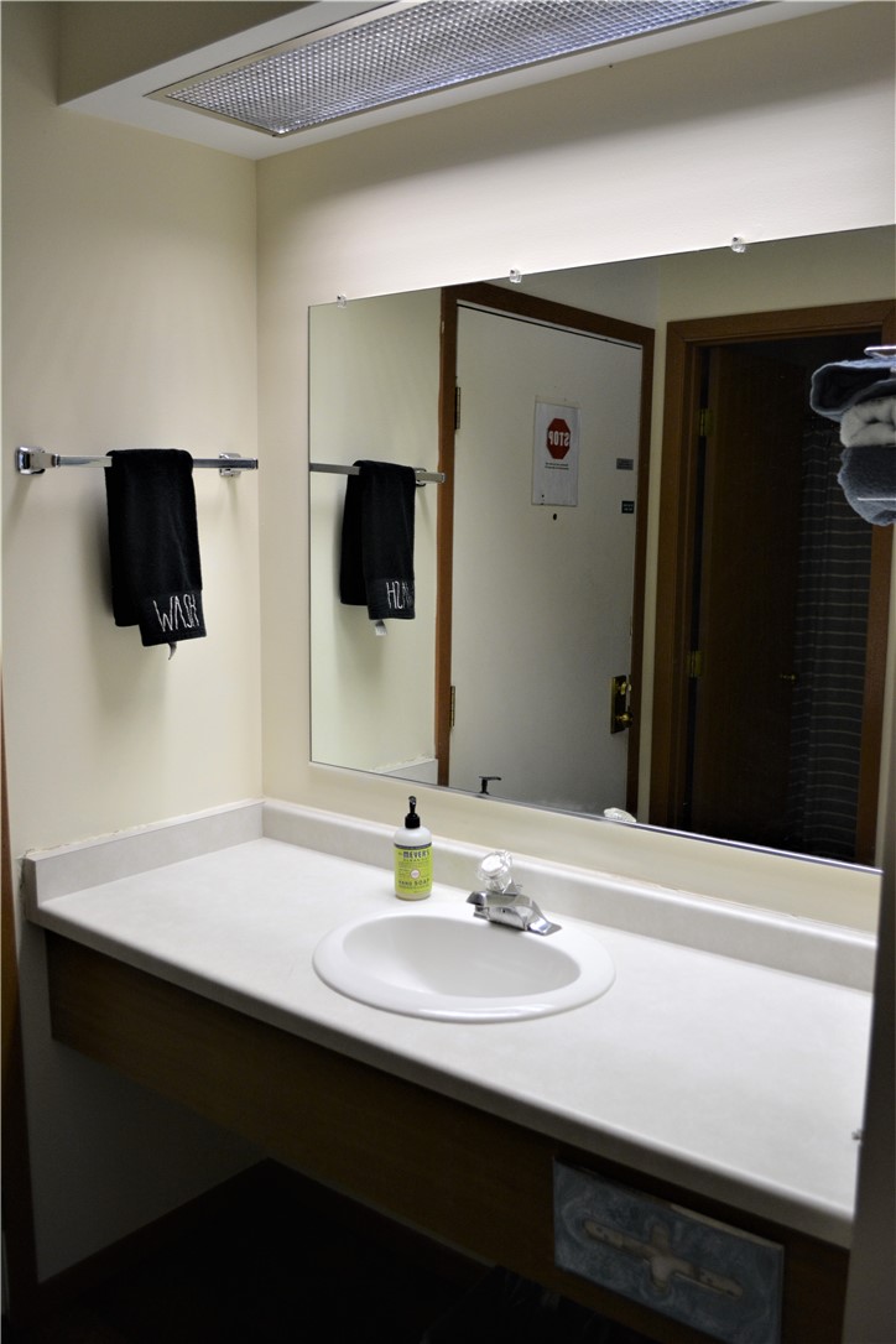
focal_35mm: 30
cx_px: 448
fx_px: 1120
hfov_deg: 43.6
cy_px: 672
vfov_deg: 61.9
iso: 800
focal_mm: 20
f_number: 4
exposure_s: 1/60
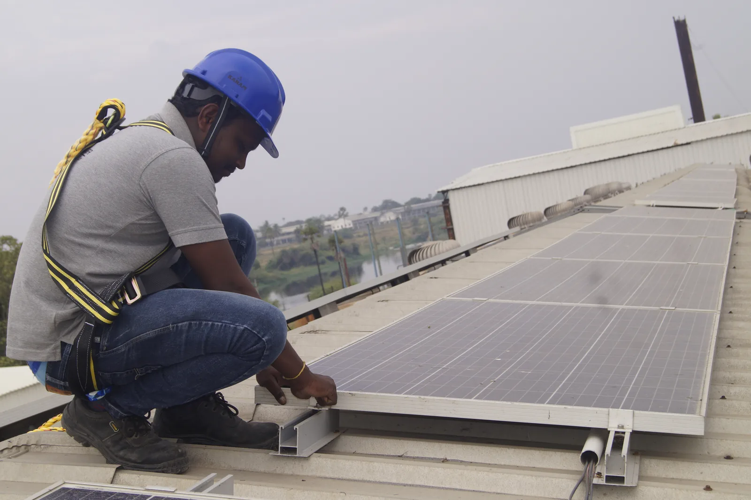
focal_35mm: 60
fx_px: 1251
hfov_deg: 33.4
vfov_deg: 22.6
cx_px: 376
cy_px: 250
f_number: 10
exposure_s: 1/100
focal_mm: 40
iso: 100
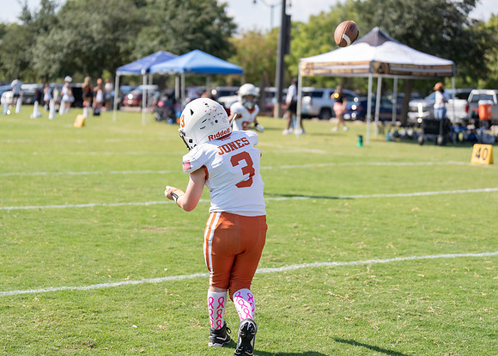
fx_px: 1095
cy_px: 173
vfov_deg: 18.4
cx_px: 256
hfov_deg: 25.6
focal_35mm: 77
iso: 100
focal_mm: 70
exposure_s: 1/1250
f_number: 2.8
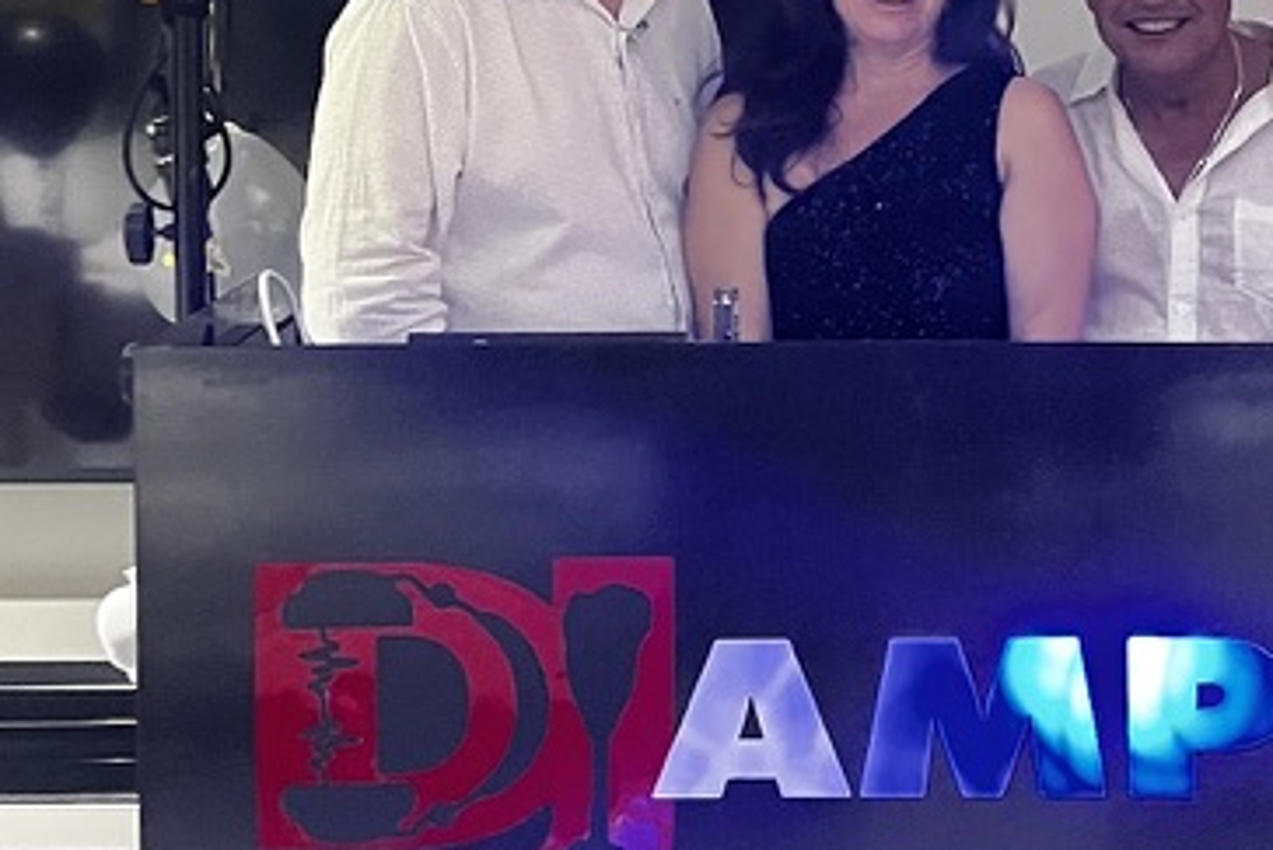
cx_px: 895
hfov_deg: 26.4
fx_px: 2688
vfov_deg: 17.7
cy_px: 59
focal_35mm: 76
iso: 640
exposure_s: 1/25
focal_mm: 5.7
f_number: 1.5
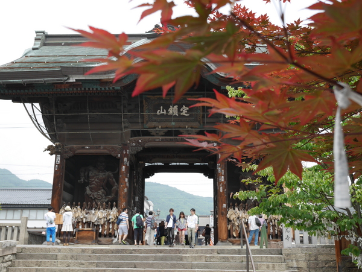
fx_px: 461
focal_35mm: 44
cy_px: 136
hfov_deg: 42.9
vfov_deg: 32.9
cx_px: 181
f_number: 7.1
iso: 200
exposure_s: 1/200
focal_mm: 22
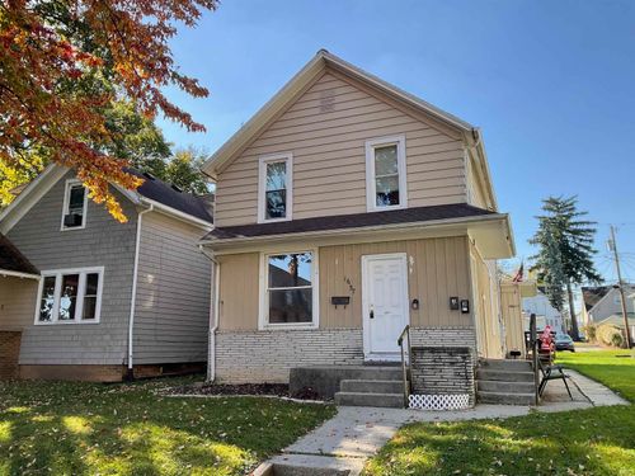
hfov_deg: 61.7
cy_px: 238
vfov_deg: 48.2
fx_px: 532
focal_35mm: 29
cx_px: 318
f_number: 1.8
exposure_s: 1/514
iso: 16
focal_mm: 3
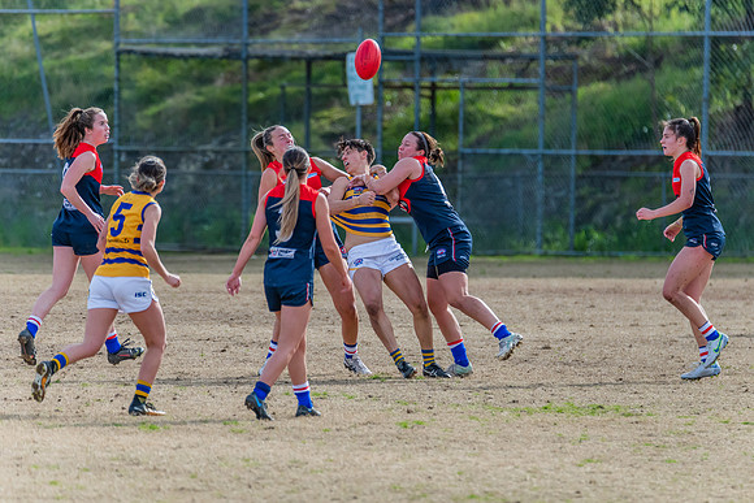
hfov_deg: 3.5
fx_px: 12174
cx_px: 422
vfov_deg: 2.4
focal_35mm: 581
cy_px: 243
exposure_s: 1/1600
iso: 800
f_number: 7.1
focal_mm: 500
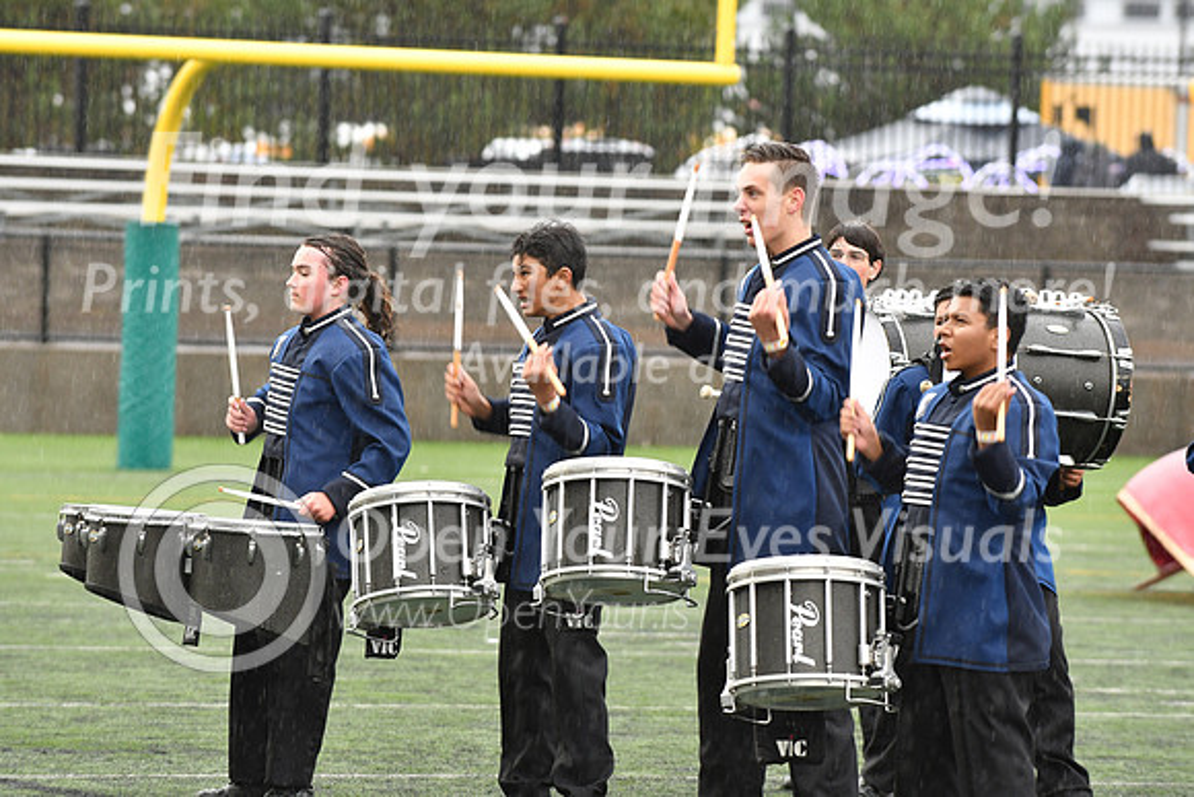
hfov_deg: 6.9
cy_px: 398
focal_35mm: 300
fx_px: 9952
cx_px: 597
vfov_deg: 4.6
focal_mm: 200
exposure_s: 1/200
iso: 640
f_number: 5
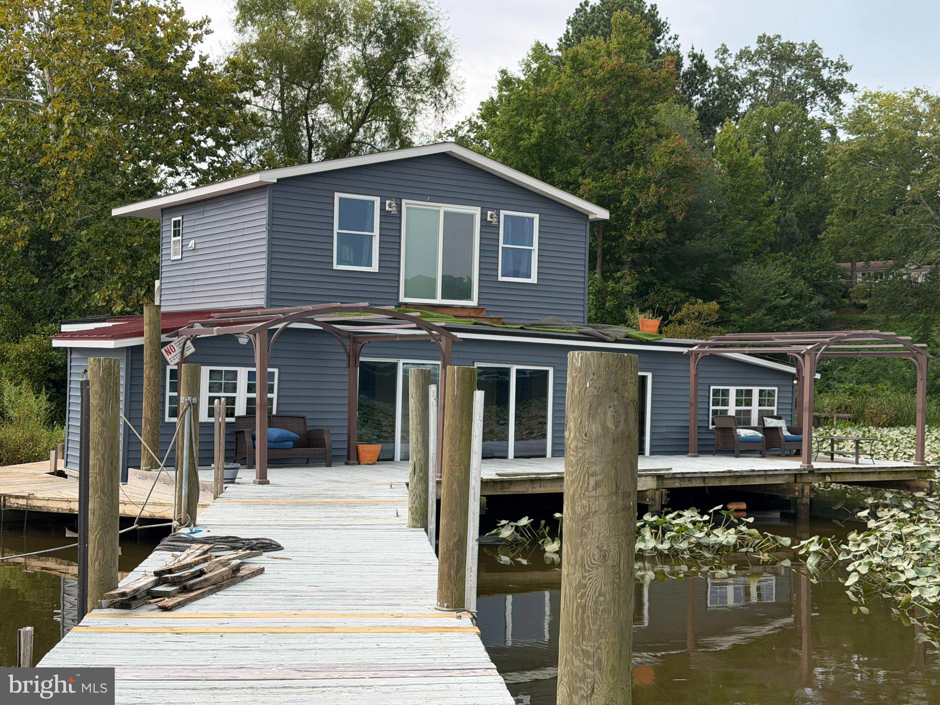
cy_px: 352
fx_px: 1303
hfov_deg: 39.7
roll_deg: -0.7
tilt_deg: +1.1
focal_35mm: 48
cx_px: 470
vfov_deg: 30.3
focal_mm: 6.76
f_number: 1.78
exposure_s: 1/222
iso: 160
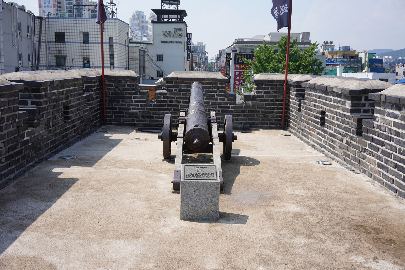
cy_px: 135
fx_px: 394
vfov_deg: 37.9
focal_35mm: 35
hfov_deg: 54.4
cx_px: 202
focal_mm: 35
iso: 200
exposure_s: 1/125
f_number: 14
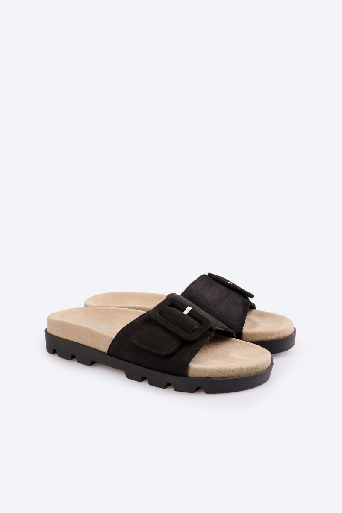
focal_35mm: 47
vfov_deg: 41.9
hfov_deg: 28.6
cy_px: 256
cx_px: 171
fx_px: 670
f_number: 13
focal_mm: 47
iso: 100
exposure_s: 1/125
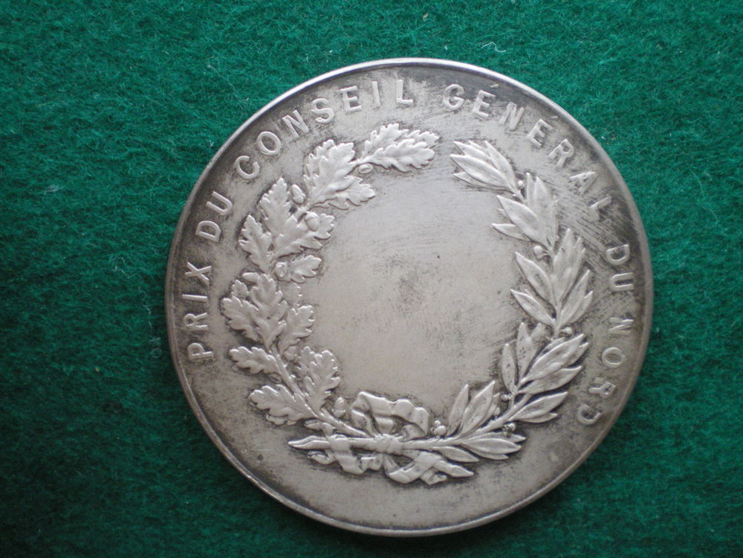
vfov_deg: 37.7
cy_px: 279
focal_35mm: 38
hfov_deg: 49.0
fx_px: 816
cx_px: 372
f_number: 3.1
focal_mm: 6.3
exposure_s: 1/20
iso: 400
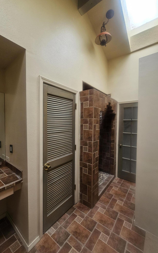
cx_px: 68
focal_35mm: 14
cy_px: 126
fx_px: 96
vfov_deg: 105.3
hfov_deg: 78.1
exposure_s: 1/120
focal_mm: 2.2
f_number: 2.2
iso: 64
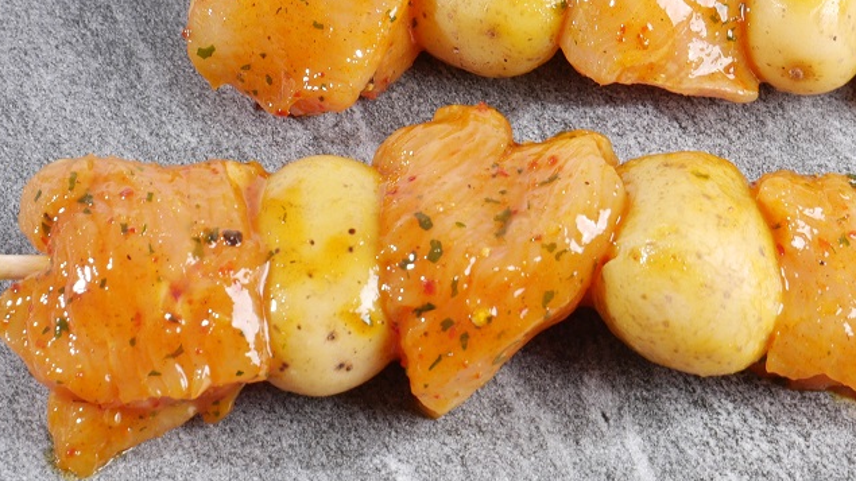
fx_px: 4380
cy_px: 55
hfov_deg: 11.1
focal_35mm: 193
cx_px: 630
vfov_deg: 6.3
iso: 200
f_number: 8
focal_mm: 49
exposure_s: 1/160
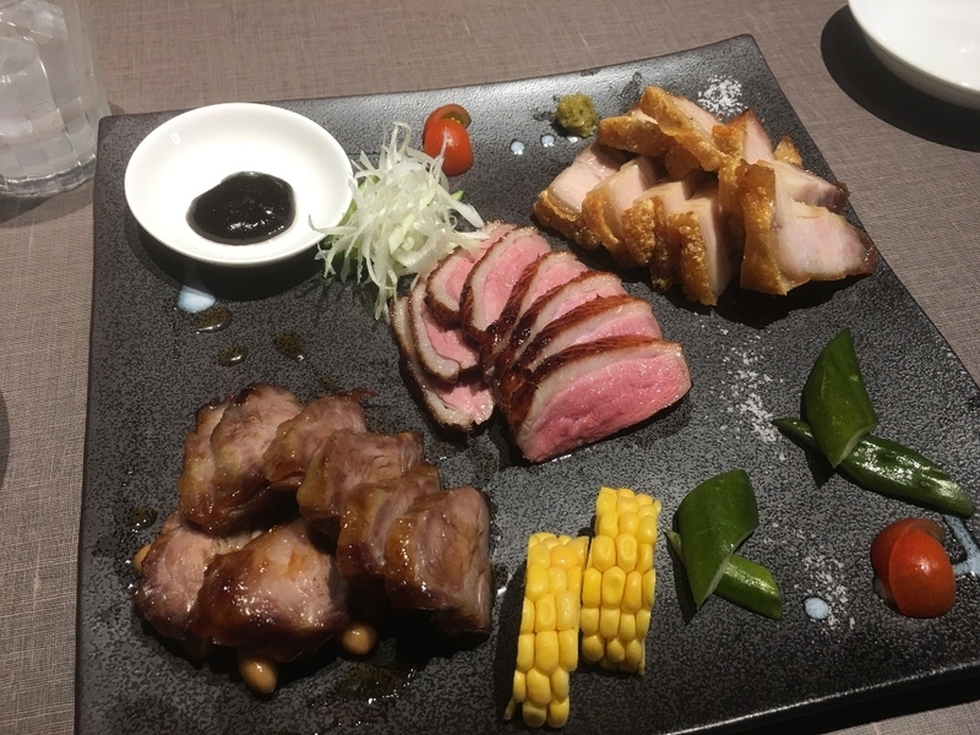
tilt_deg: -53.7
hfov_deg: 61.7
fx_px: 821
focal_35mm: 29
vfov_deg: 48.2
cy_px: 368
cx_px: 490
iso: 32
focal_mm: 4.15
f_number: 2.2
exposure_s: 1/30
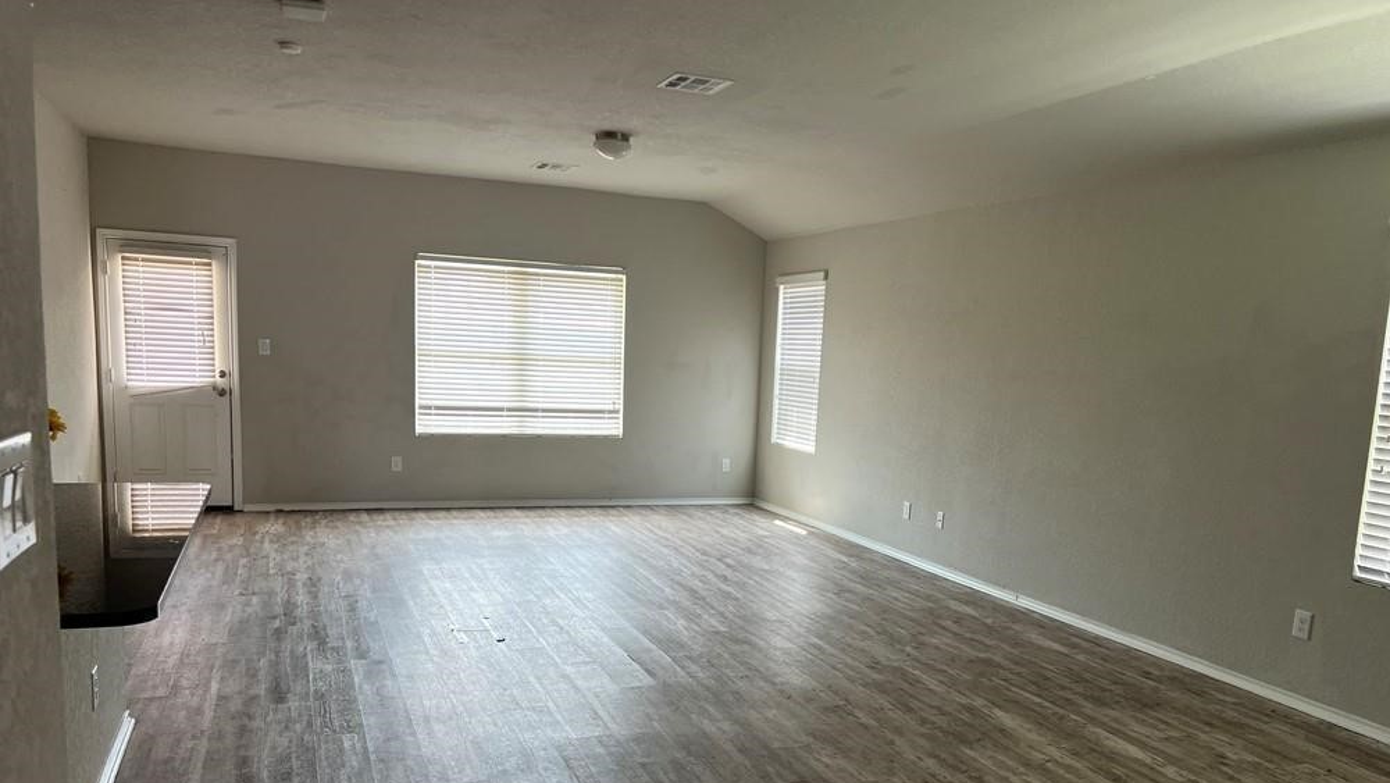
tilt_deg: -8.9
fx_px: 1069
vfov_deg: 39.8
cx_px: 701
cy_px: 512
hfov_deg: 66.1
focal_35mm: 29
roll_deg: -2.0
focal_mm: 5.7
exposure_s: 1/121
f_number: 1.5
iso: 125
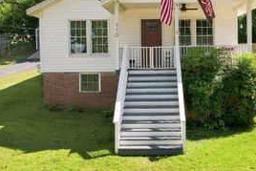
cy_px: 56
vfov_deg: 32.4
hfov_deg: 47.2
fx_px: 292
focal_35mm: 41
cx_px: 150
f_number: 2.8
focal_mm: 8.4
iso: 110
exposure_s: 1/240
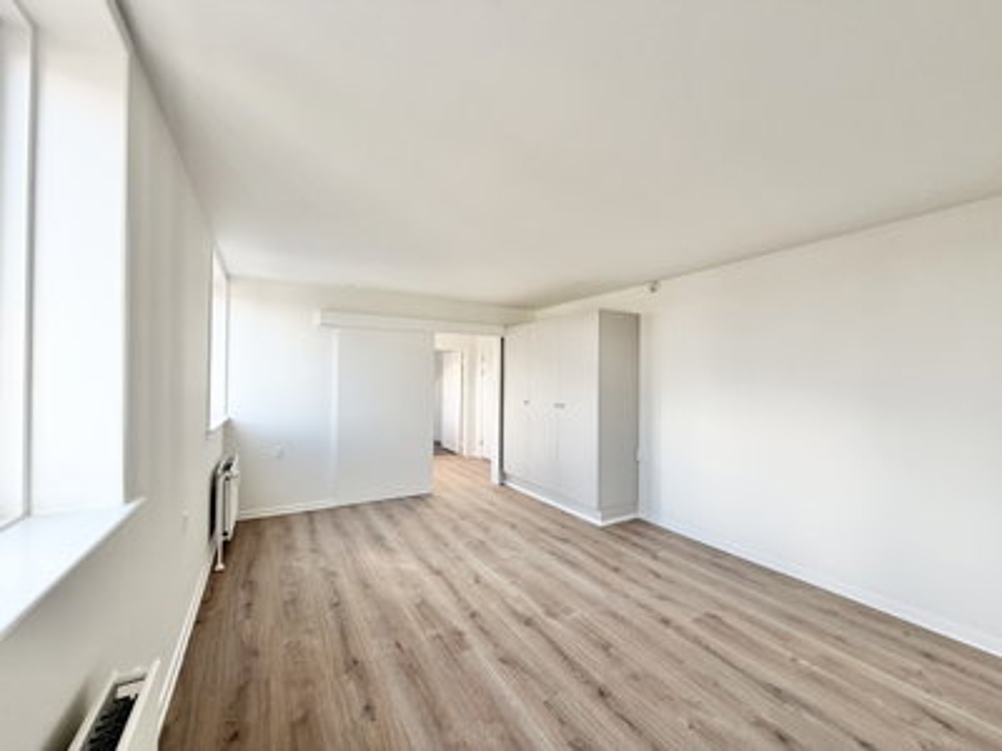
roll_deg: -0.4
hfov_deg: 102.1
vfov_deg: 85.7
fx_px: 405
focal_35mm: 14
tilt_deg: +0.5
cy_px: 376
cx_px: 501
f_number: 2.2
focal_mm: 2.22
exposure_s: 1/121
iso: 80
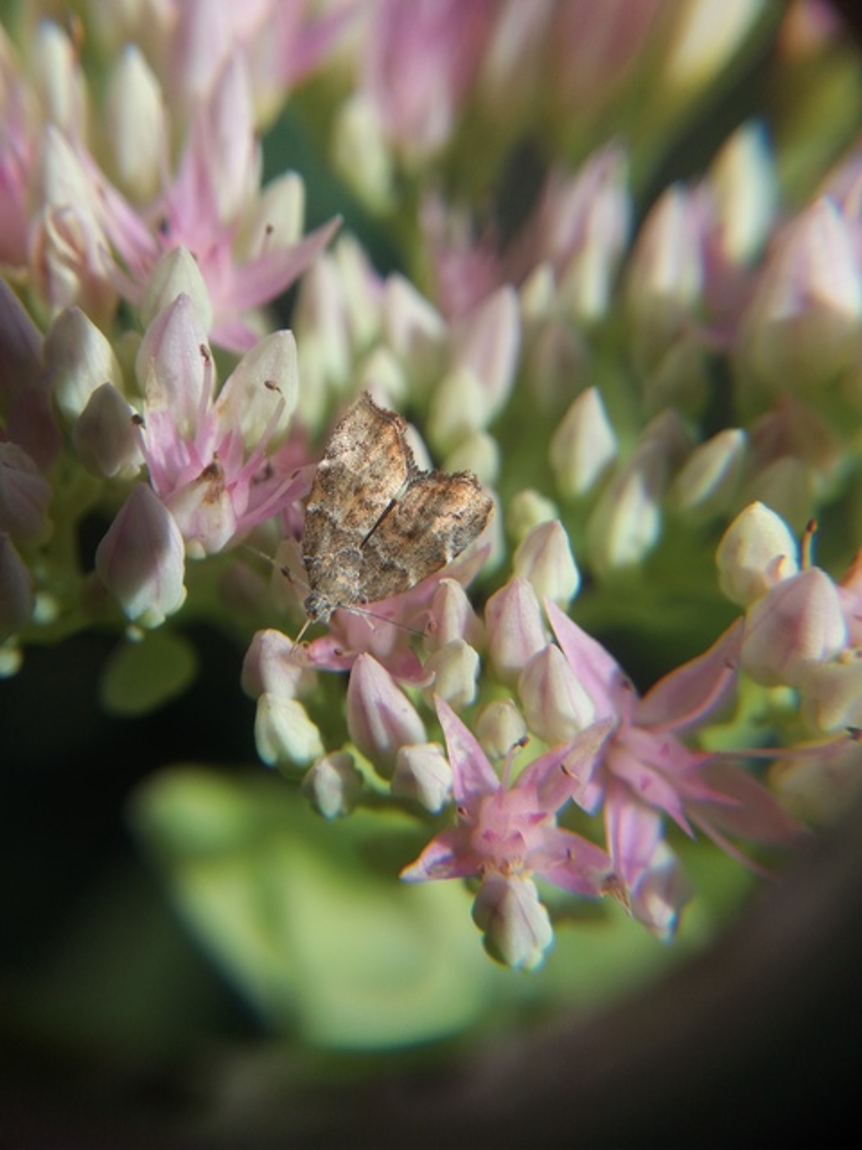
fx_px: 930
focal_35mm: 28
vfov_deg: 63.4
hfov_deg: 49.7
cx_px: 431
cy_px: 575
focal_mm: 3.7
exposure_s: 1/1464
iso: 64
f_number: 1.9
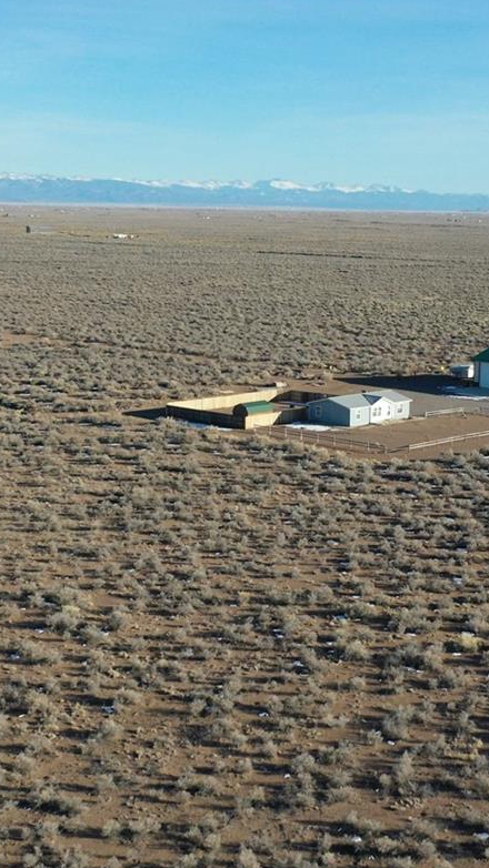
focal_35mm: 60
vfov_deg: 34.9
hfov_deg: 19.9
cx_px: 381
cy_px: 425
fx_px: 1383
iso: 400
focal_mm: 10.26
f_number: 2.8
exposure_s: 1/5000
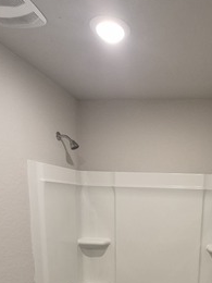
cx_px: 177
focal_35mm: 32
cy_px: 262
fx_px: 261
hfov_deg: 41.7
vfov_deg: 49.6
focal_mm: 1.74
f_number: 2.2
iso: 160
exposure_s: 1/60
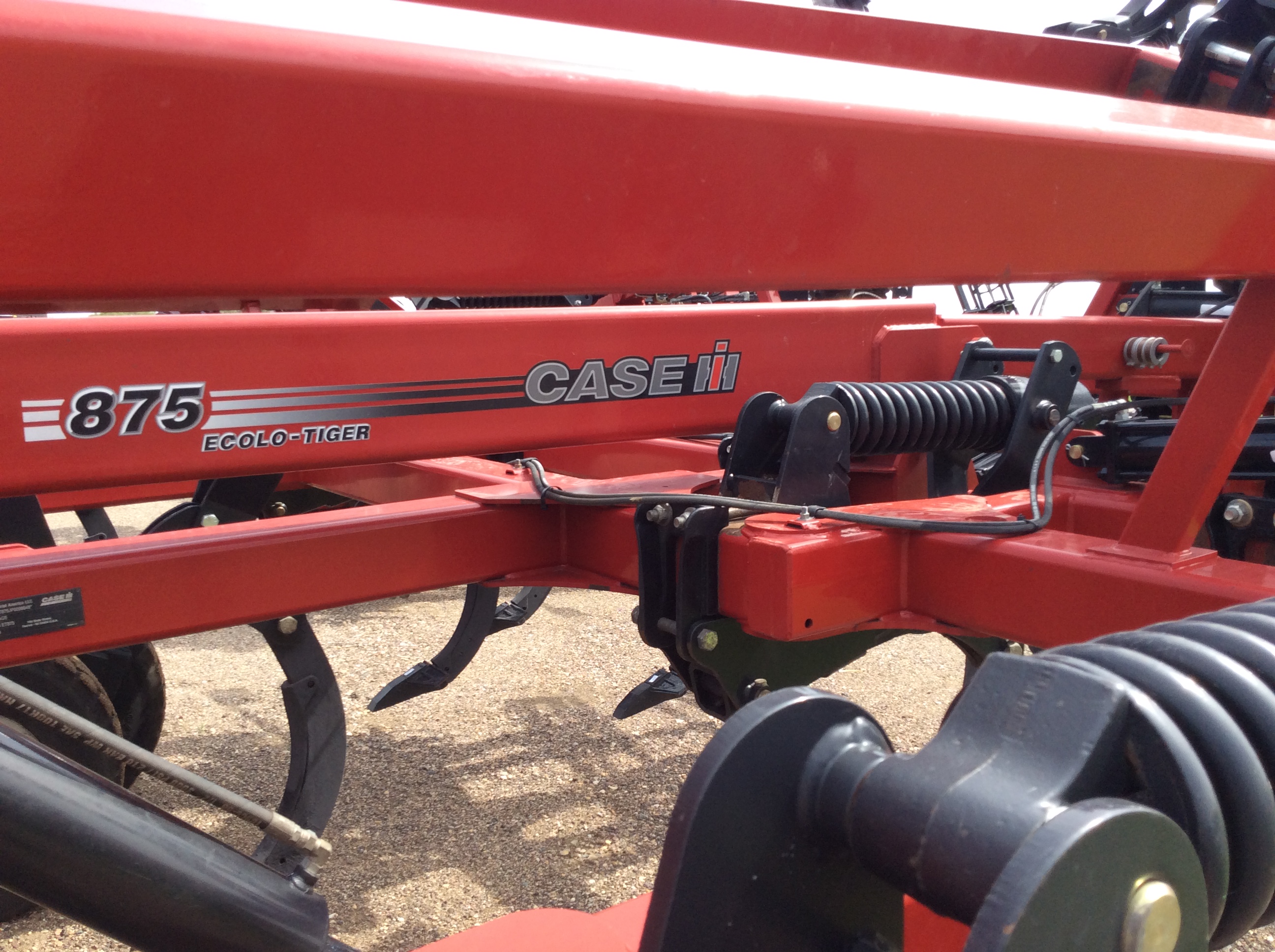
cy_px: 476
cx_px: 638
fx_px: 1177
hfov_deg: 56.9
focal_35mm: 32
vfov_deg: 44.1
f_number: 2.4
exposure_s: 1/461
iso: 32
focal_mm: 3.3
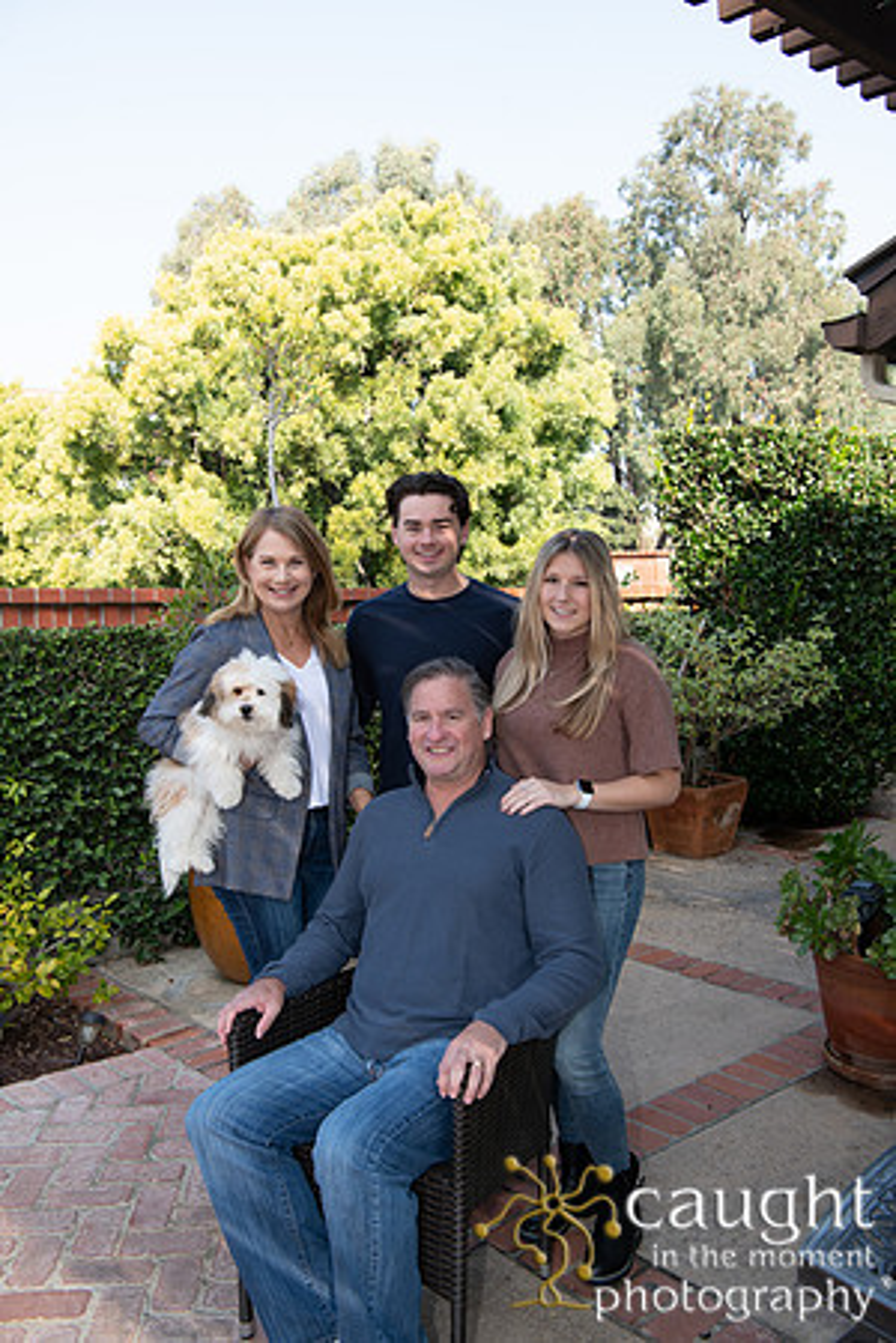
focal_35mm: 32
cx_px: 448
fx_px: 1195
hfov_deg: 41.1
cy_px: 672
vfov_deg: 58.7
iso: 250
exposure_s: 1/160
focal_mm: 32
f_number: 8
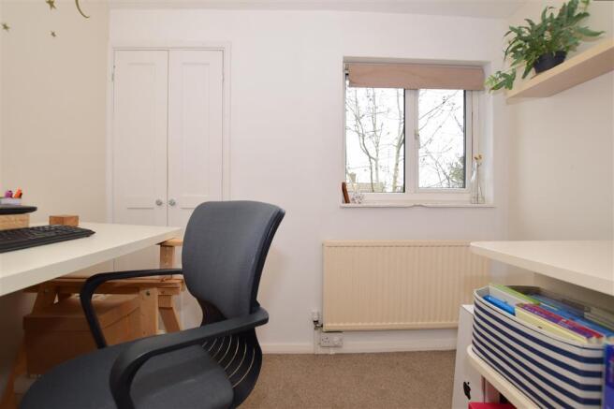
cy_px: 204
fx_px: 256
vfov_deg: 77.3
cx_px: 307
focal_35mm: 15
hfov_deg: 100.4
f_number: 7.1
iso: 400
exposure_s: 1/200
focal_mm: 10
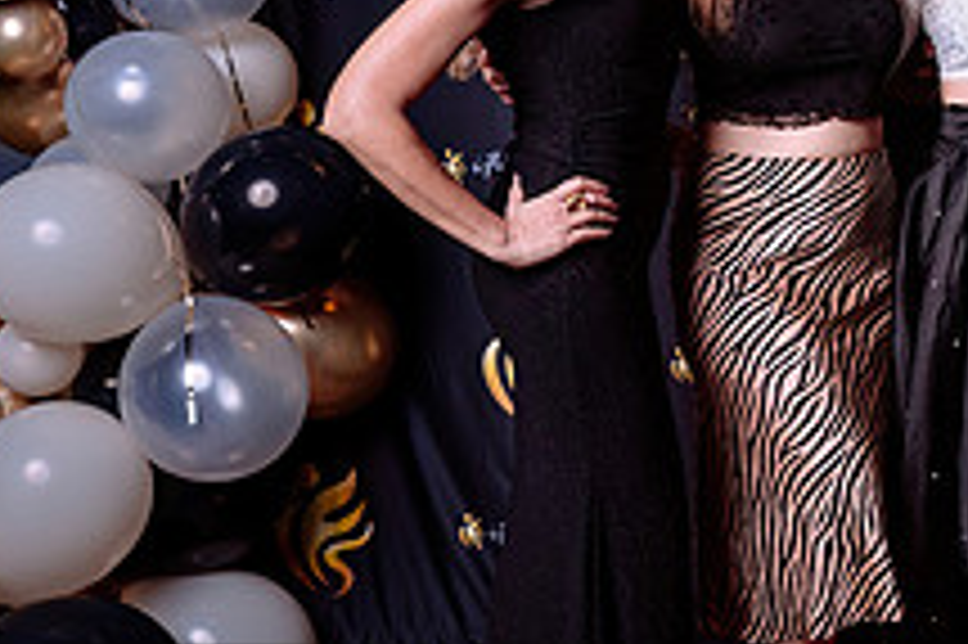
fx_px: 1908
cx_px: 1031
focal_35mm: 71
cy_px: 178
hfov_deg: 26.5
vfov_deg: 19.1
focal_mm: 26
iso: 100
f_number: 4
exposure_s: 1/100
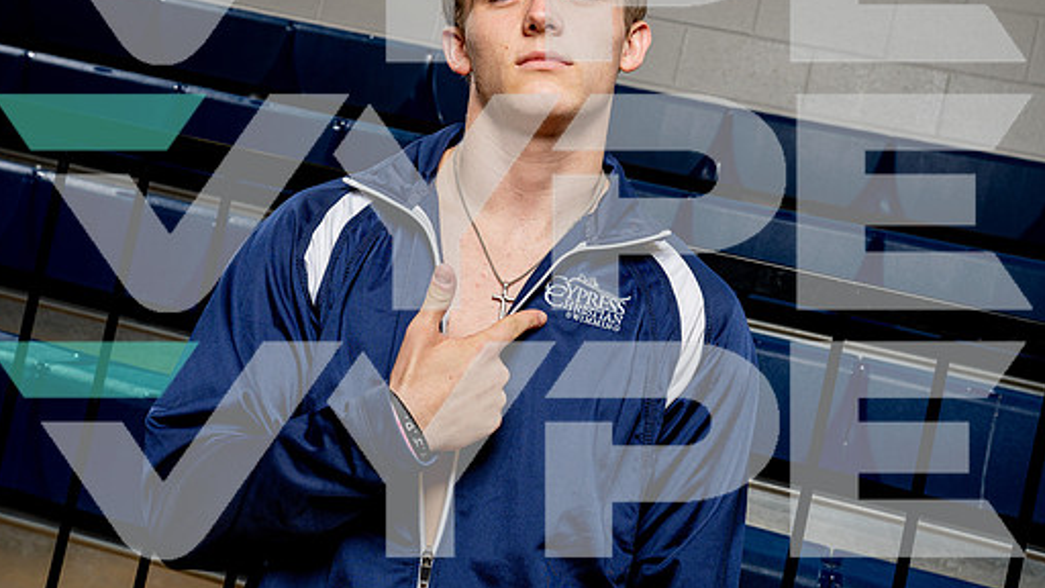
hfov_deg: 40.6
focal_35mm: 51
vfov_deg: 23.4
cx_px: 512
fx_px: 1413
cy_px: 203
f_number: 8
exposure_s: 1/250
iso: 320
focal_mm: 43
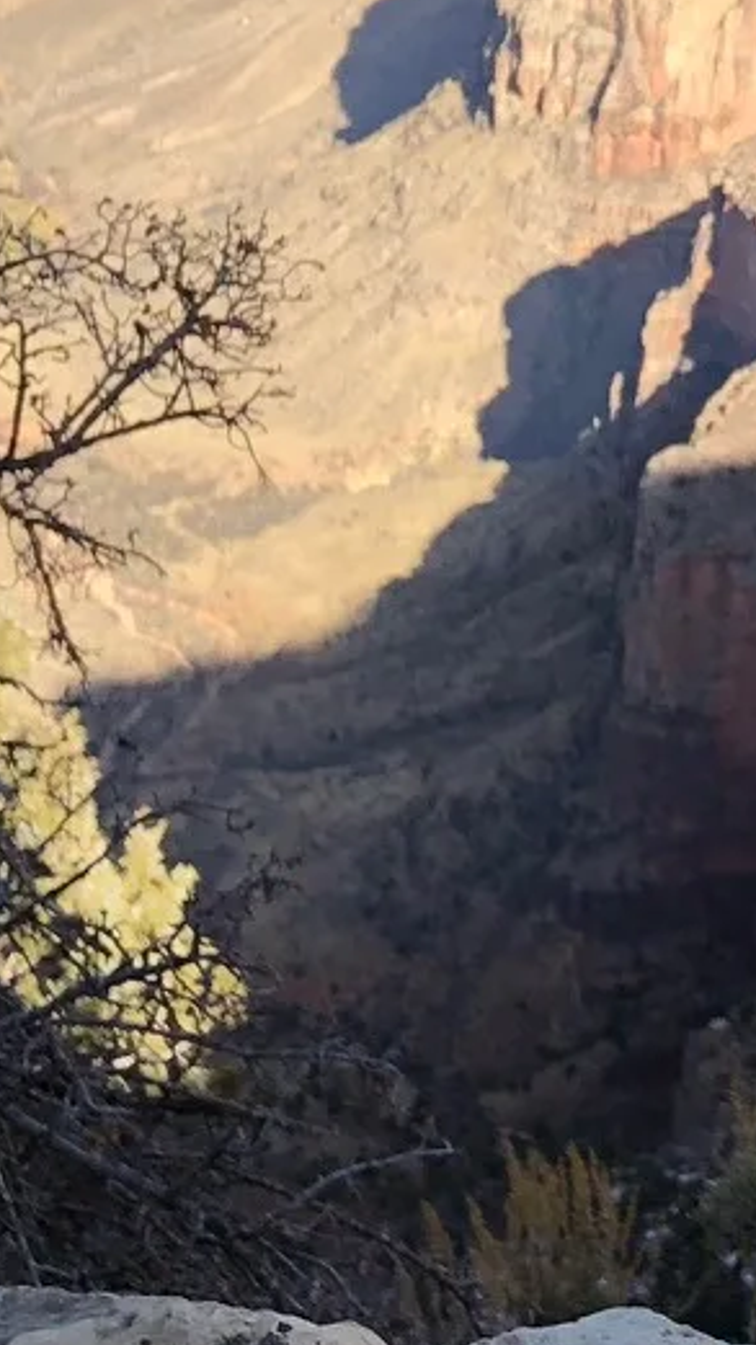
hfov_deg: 10.0
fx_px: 4206
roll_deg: -0.2
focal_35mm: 118
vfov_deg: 18.0
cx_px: 1102
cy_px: 238
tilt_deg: -19.7
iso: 20
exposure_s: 1/800
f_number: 1.8
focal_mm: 3.99
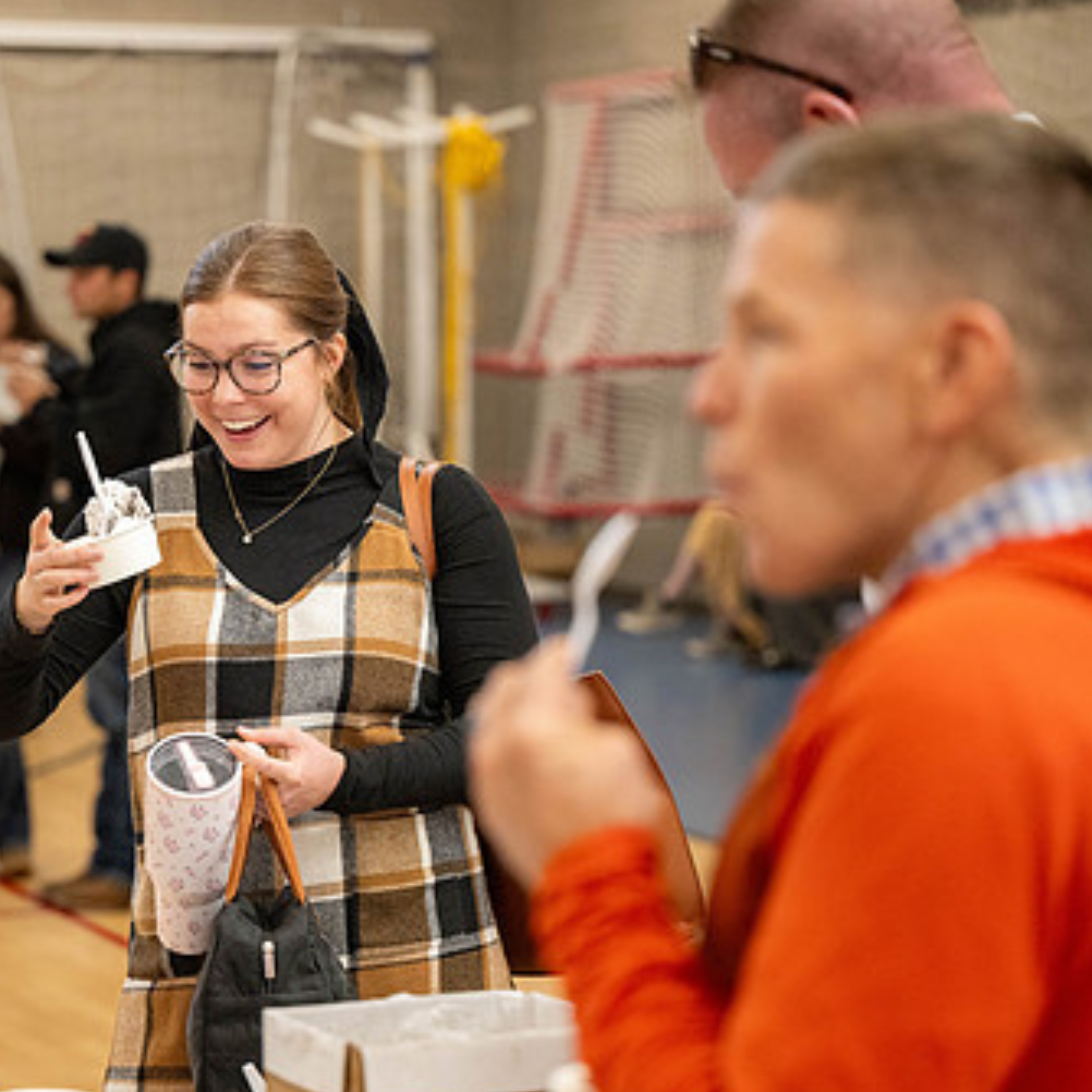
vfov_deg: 15.2
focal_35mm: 115
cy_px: 613
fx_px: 4104
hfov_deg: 15.1
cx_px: 255
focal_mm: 78
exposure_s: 1/800
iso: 2500
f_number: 2.8
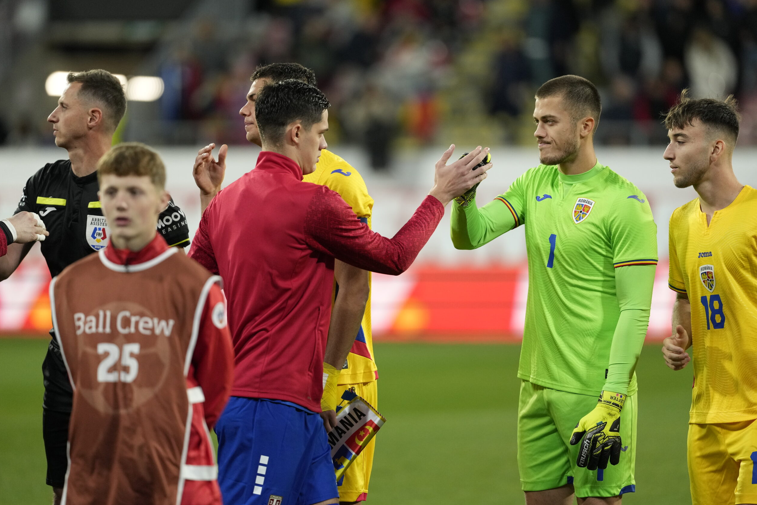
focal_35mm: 305
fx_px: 6413
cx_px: 377
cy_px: 250
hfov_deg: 6.8
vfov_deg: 4.5
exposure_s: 1/1250
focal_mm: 300
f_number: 2.8
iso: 2500
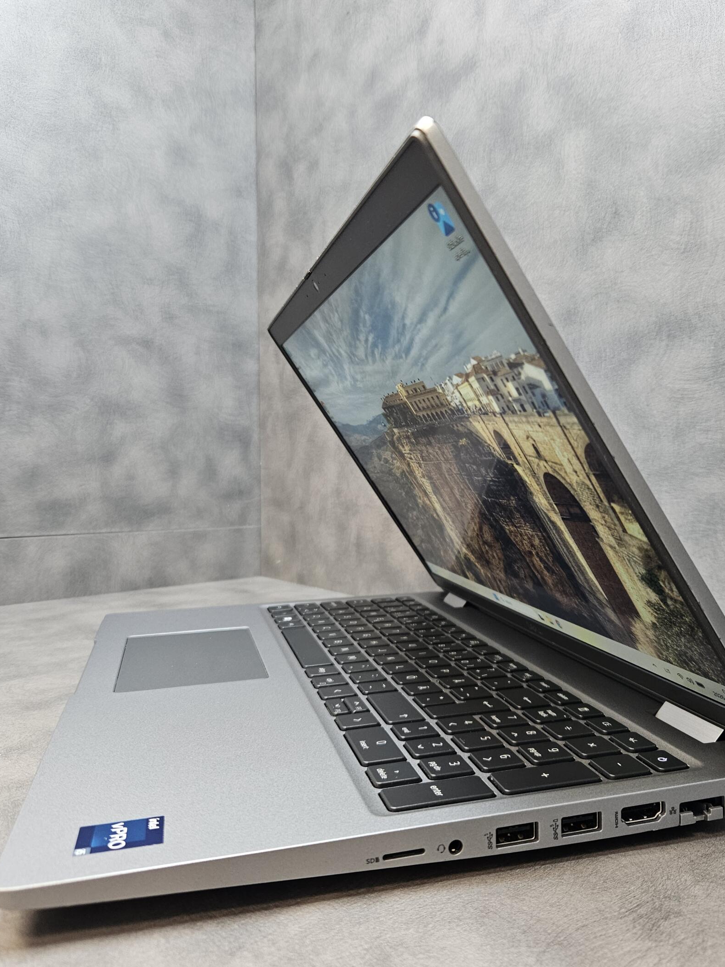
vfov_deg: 63.4
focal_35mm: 28
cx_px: 430
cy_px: 498
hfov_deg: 49.5
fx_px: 782
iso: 200
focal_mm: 5.4
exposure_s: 1/100
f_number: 1.8
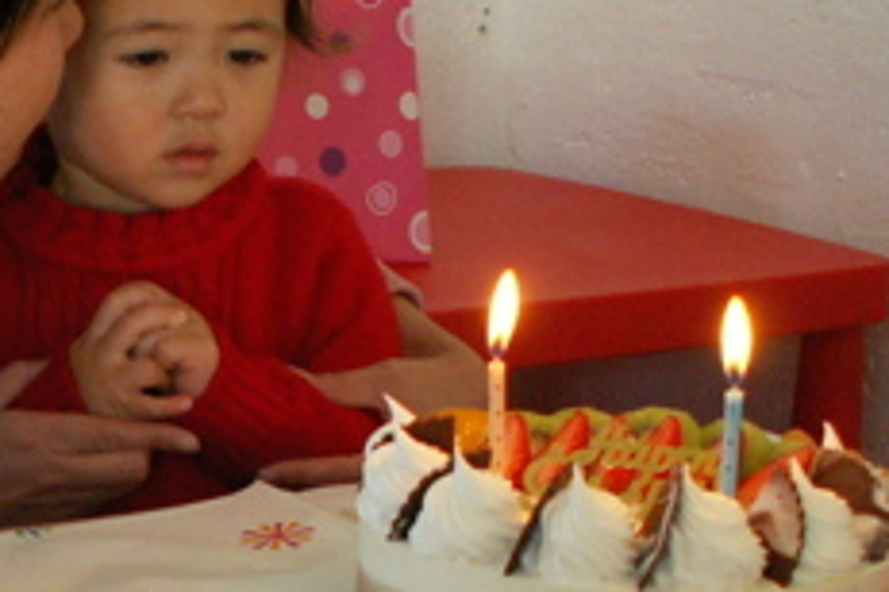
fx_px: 2494
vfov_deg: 13.5
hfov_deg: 19.5
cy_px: 515
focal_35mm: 101
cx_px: -35
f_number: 2.8
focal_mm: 5.86
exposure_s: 1/30
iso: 160
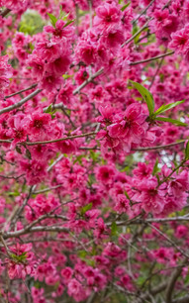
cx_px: -51
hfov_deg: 19.2
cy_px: 139
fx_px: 520
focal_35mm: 63
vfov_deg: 32.5
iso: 400
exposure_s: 1/200
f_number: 8
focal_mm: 35
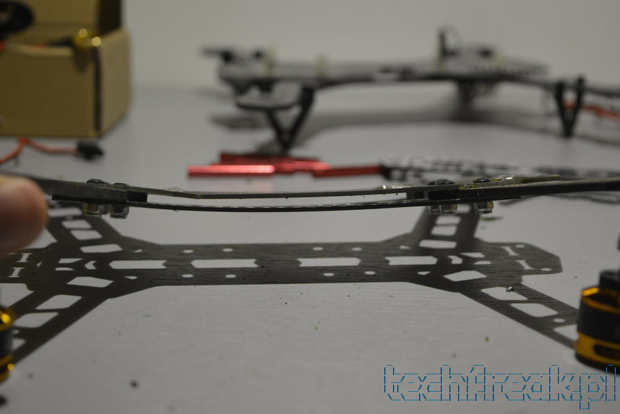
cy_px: 207
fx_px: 1240
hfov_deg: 28.1
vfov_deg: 18.9
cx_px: 310
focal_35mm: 72
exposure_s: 1/60
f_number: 5.3
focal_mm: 48
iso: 560
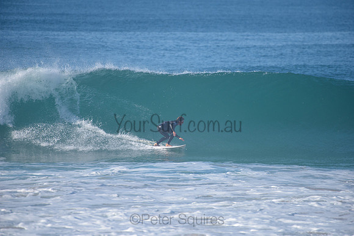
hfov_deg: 4.1
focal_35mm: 500
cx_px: 177
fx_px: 4918
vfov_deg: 2.8
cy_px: 118
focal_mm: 500
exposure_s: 1/2000
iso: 280
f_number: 5.6
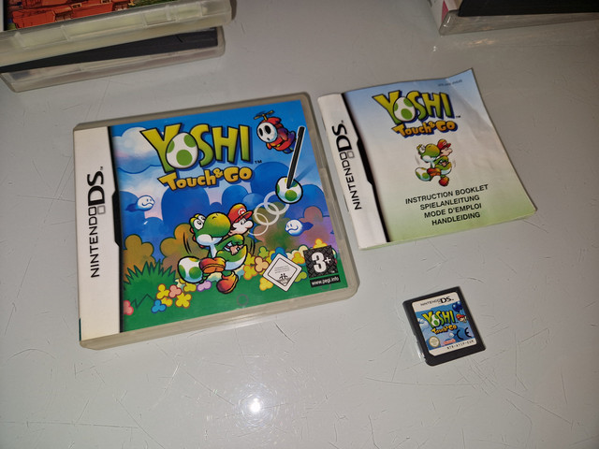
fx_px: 398
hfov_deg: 73.9
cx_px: 300
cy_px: 224
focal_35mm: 23
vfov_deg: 58.9
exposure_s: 1/100
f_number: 1.8
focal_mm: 5.4
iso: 64
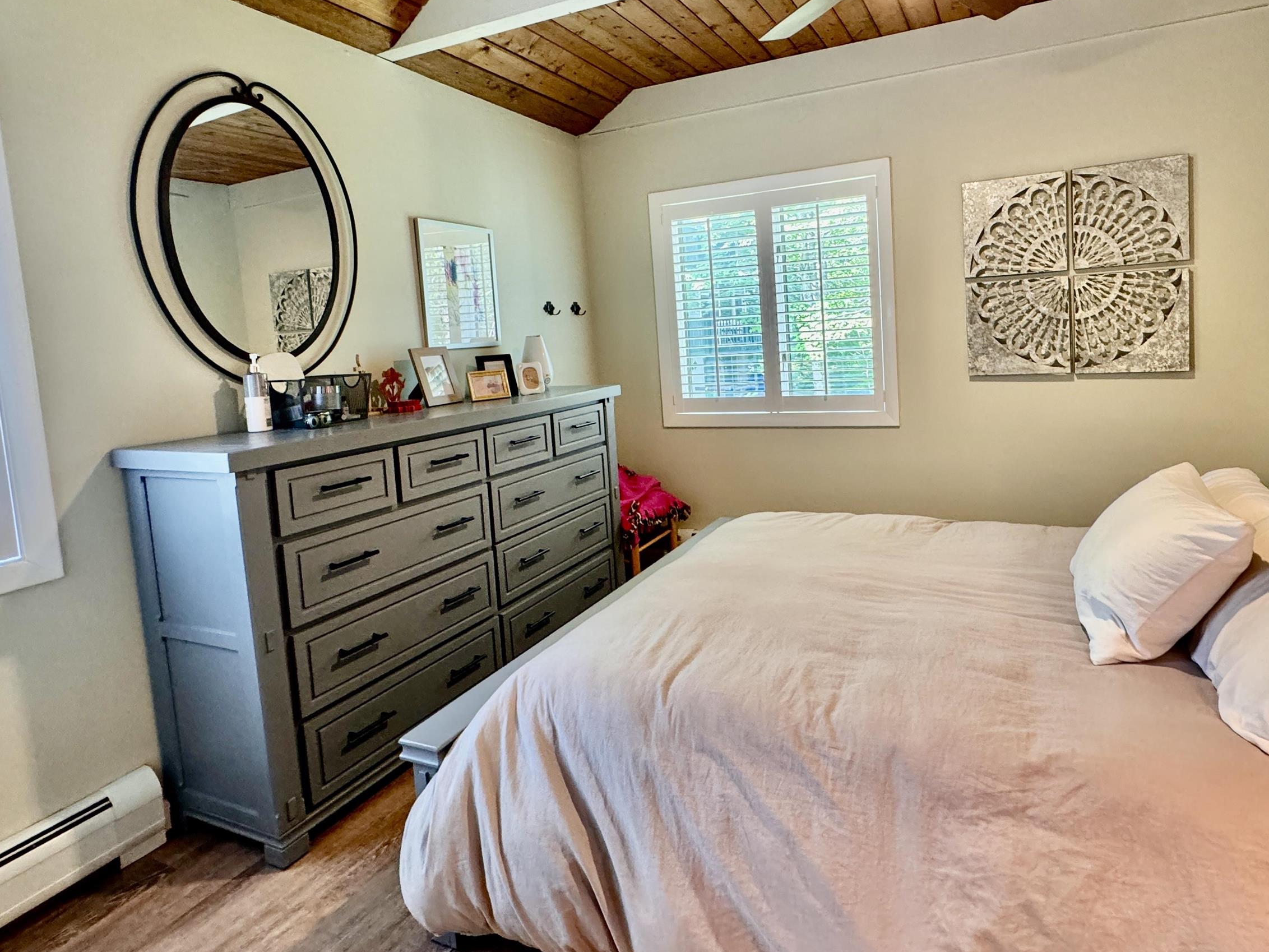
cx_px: 735
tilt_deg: -5.5
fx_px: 697
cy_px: 389
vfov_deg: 68.1
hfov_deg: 84.0
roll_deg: +2.7
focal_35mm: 19
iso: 320
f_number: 2.2
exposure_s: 1/60
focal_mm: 2.22
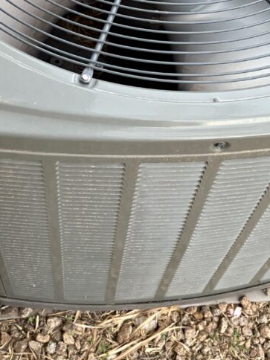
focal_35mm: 55
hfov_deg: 26.5
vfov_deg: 32.5
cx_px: 112
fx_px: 572
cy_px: 12
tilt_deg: -48.4
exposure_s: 1/60
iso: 250
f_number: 1.6
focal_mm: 5.96
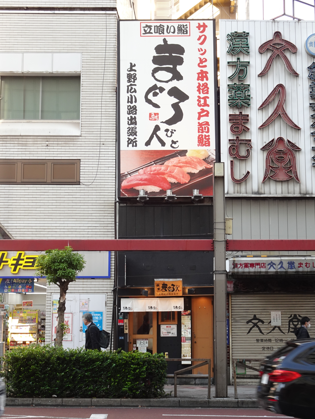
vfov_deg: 33.2
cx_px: 158
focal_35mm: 58
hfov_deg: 25.2
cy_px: 210
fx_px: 704
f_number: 4.5
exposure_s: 1/60
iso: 100
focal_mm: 9.24
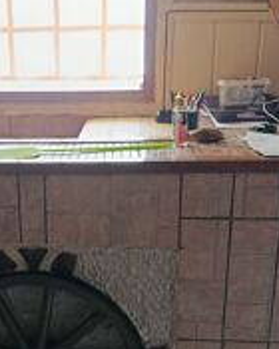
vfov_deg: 32.8
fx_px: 588
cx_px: 62
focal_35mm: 57
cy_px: 226
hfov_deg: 26.3
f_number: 1.7
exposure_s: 1/100
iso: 890
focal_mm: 5.24
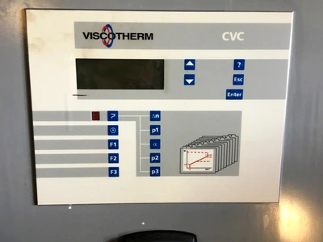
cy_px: 121
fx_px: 271
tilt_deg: -11.2
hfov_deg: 61.7
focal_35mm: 29
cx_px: 162
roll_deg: -1.6
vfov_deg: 48.2
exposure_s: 1/30
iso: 80
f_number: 2.2
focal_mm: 4.15
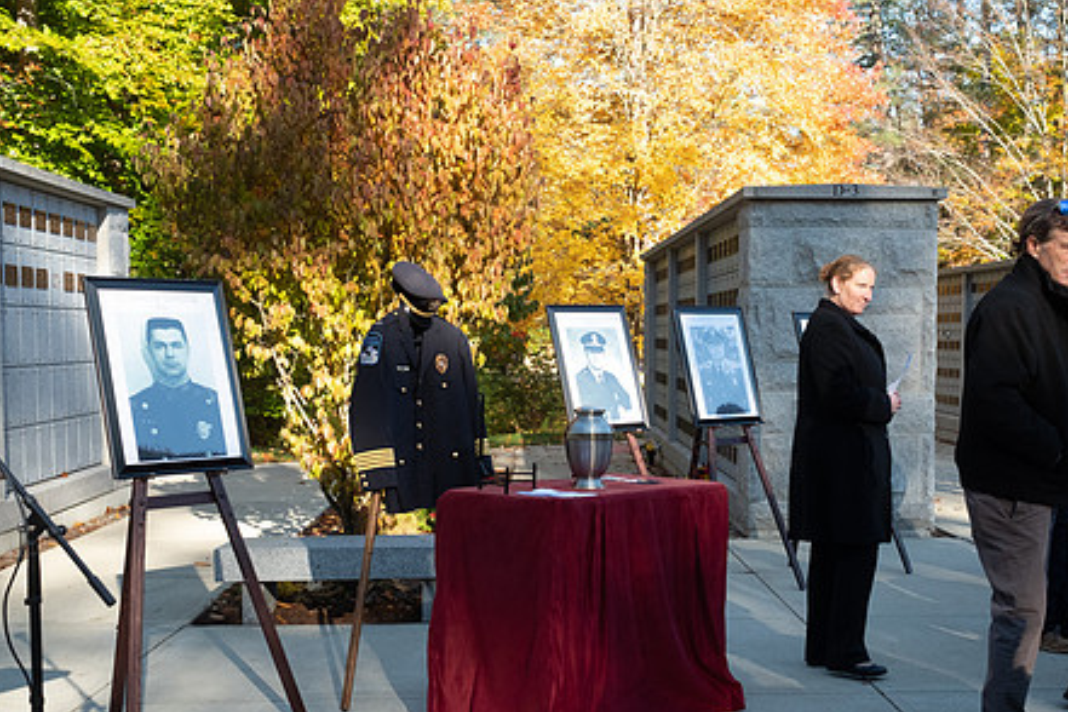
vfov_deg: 29.2
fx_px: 1365
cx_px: 596
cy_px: 430
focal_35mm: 46
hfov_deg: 42.7
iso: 800
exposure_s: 1/640
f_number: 5.6
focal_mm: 23
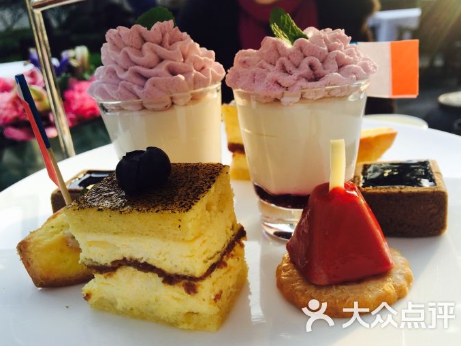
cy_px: 172
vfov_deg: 46.8
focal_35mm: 30
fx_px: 400
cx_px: 234
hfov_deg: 60.0
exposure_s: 1/243
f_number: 2.2
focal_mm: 4.15
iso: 25
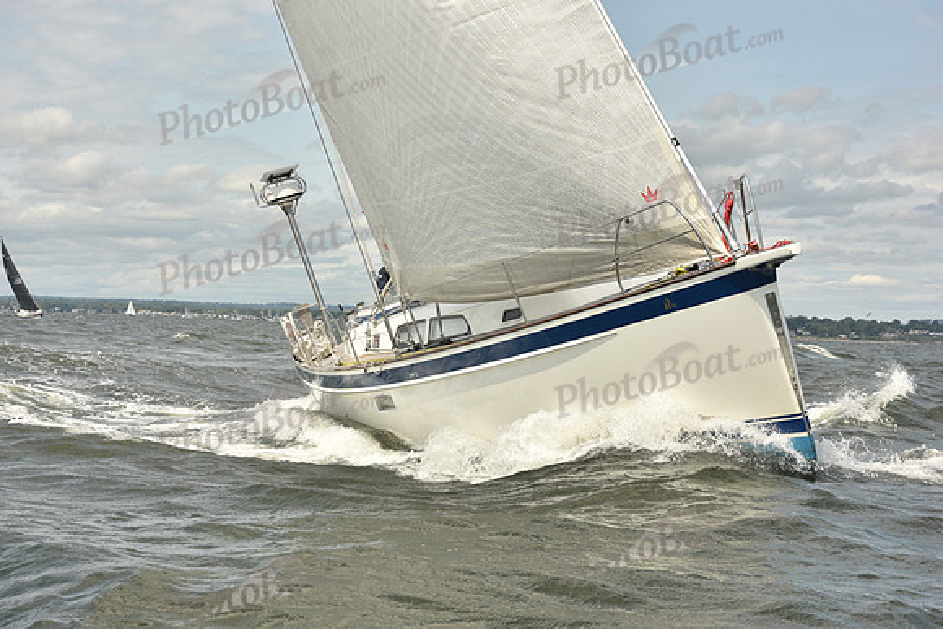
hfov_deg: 28.8
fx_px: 1834
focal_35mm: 70
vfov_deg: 19.5
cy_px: 314
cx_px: 472
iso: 250
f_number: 9
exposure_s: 1/800
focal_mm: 70
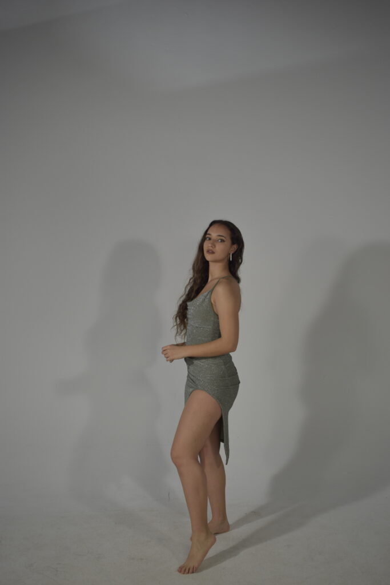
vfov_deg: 47.9
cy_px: 292
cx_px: 195
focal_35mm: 40
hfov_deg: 33.0
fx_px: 658
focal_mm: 27
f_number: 5.6
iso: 200
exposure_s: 1/125
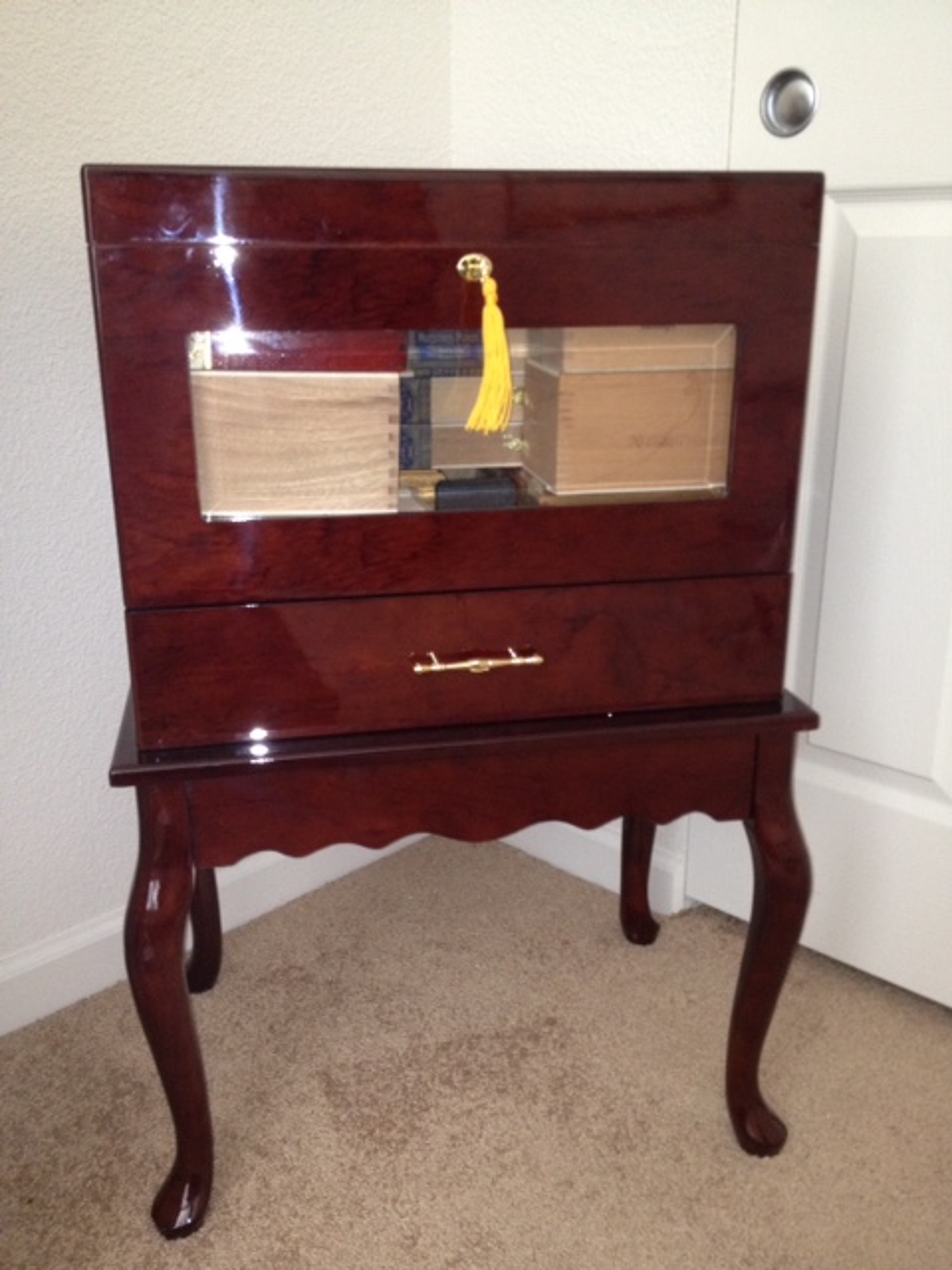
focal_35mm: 35
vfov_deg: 52.6
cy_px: 635
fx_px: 1283
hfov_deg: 40.7
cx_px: 476
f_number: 2.4
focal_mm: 4.28
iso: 250
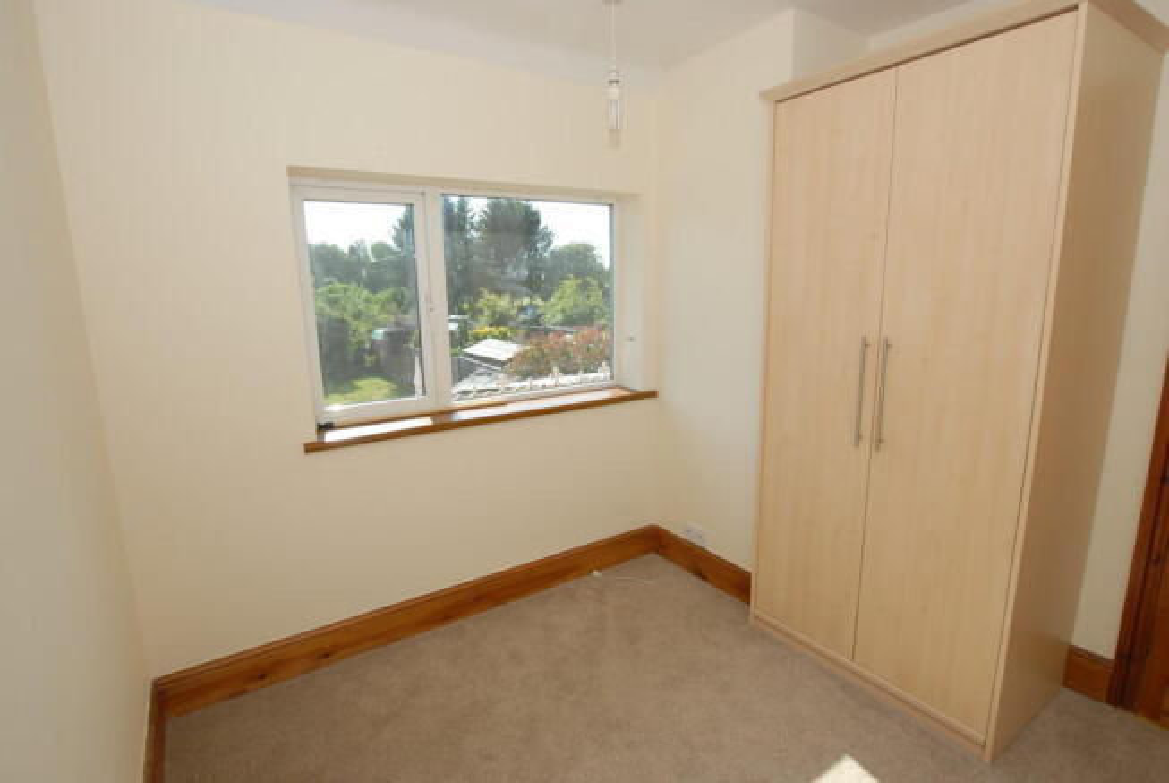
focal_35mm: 17
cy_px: 392
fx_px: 561
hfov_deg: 92.4
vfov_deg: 69.8
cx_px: 584
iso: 200
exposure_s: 1/160
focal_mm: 11.5
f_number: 6.3
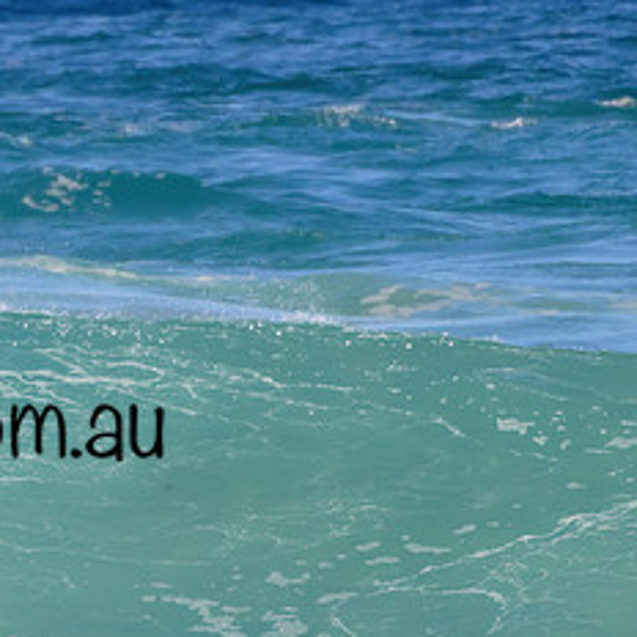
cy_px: 394
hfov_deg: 0.9
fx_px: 39827
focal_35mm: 1913
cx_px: -126
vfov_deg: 0.9
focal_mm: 900
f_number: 11
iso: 1250
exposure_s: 1/2500
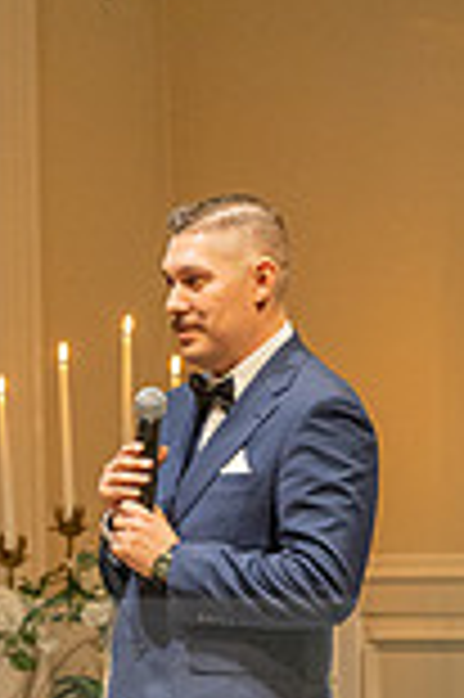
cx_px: -23
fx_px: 5619
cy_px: 703
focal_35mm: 290
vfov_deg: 7.1
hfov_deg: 4.7
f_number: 4
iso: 3200
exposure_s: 1/200
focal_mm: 100
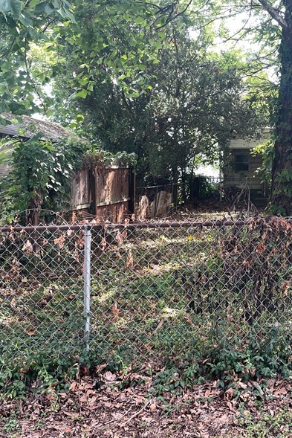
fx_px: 571
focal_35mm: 47
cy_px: 186
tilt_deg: +1.3
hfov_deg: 27.6
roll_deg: +0.2
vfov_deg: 41.8
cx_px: 264
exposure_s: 1/121
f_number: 1.6
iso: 32
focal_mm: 4.2
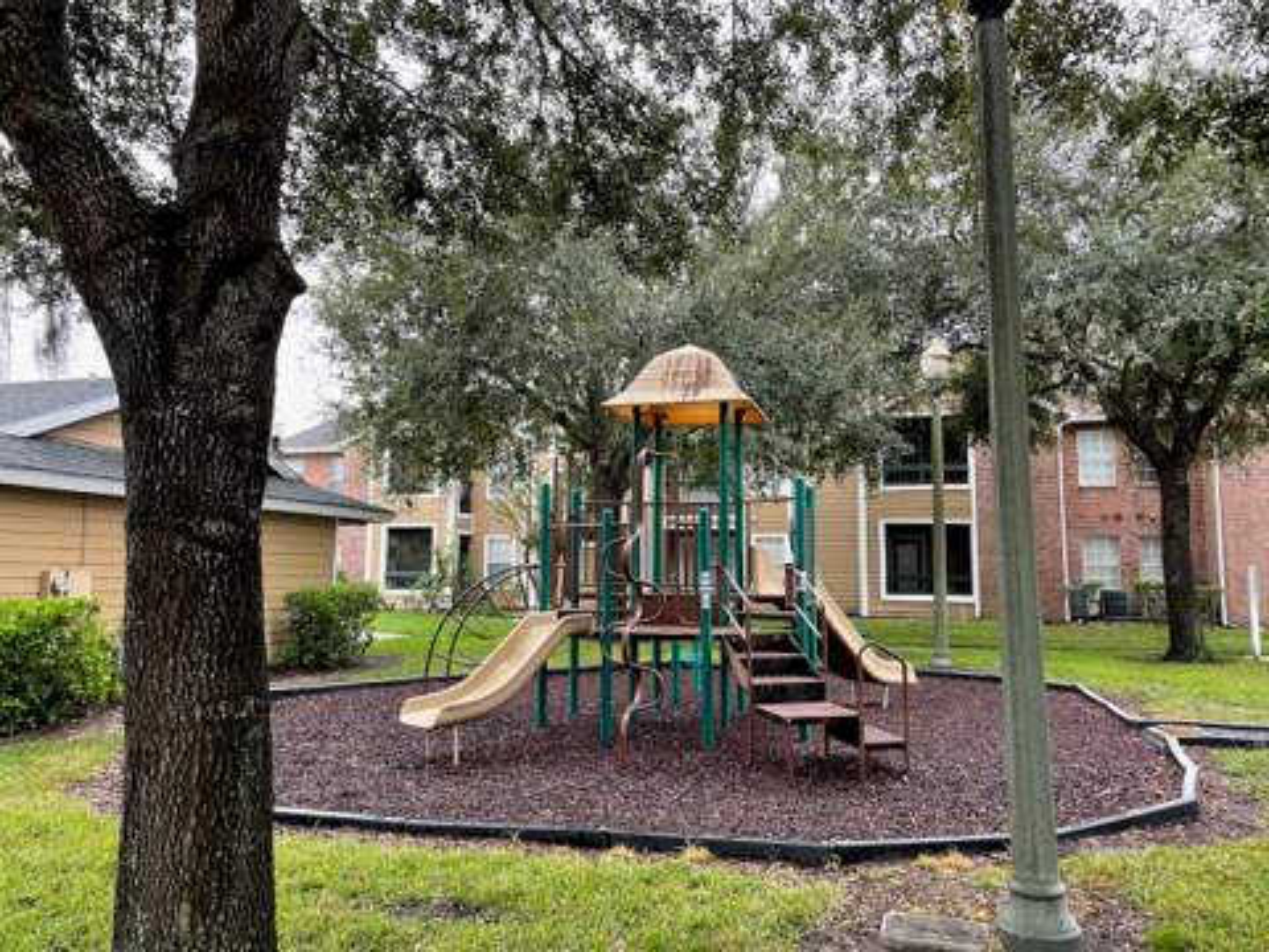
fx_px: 953
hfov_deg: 67.3
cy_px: 476
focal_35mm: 26
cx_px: 634
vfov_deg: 53.1
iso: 100
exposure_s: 1/121
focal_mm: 4.2
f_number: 1.6
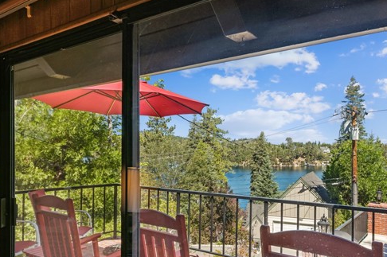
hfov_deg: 63.2
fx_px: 313
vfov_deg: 44.6
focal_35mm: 29
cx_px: 220
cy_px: 146
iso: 100
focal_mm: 22.1
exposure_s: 1/50
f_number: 13
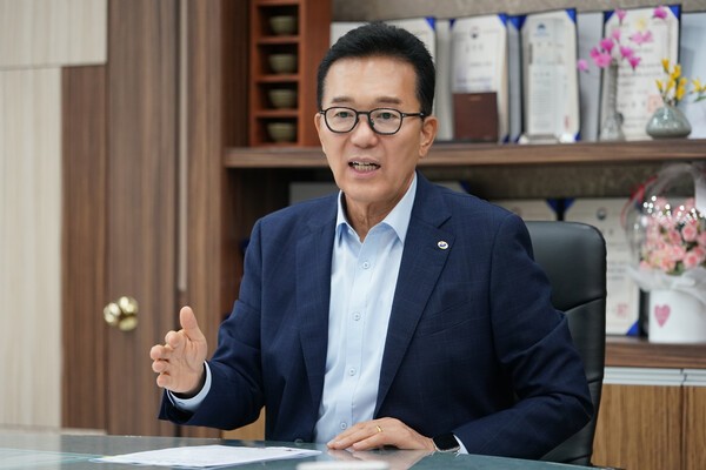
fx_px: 2471
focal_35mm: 126
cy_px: 235
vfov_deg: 10.9
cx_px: 353
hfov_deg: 16.3
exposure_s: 1/250
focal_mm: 126
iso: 2000
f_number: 4
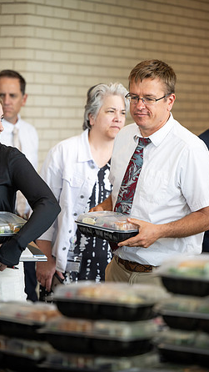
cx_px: 112
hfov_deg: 9.2
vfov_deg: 16.3
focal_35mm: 132
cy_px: 186
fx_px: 1300
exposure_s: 1/500
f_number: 2.8
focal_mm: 125
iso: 800
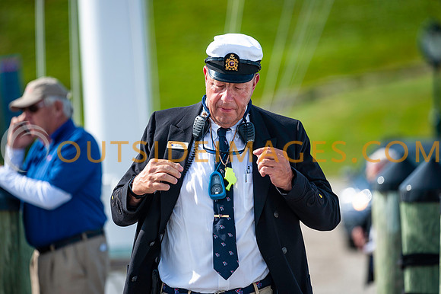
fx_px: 3673
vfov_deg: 4.6
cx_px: 220
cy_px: 147
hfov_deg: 6.9
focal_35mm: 300
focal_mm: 300
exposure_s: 1/1600
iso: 250
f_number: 4
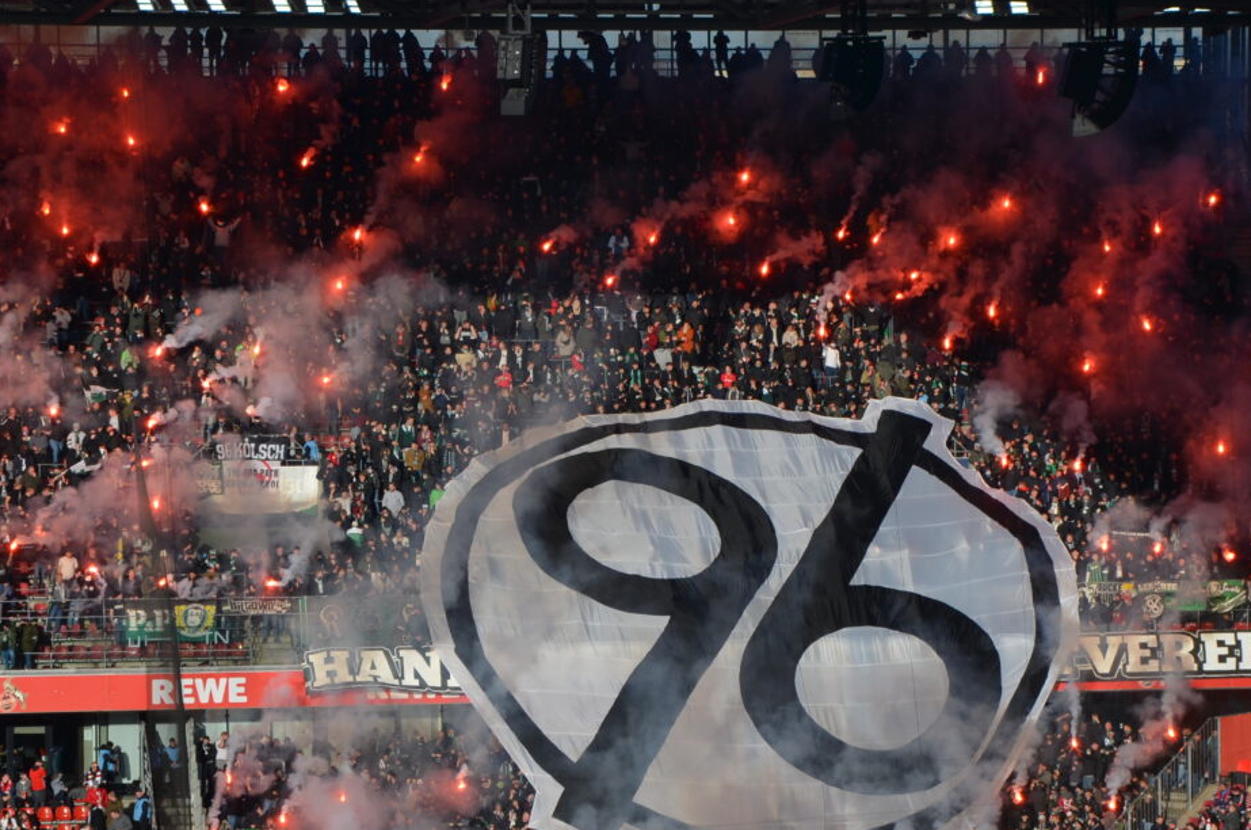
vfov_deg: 7.5
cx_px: 838
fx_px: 6313
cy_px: 574
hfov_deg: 11.3
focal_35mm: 182
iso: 200
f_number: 8
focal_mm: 70
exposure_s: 1/1000
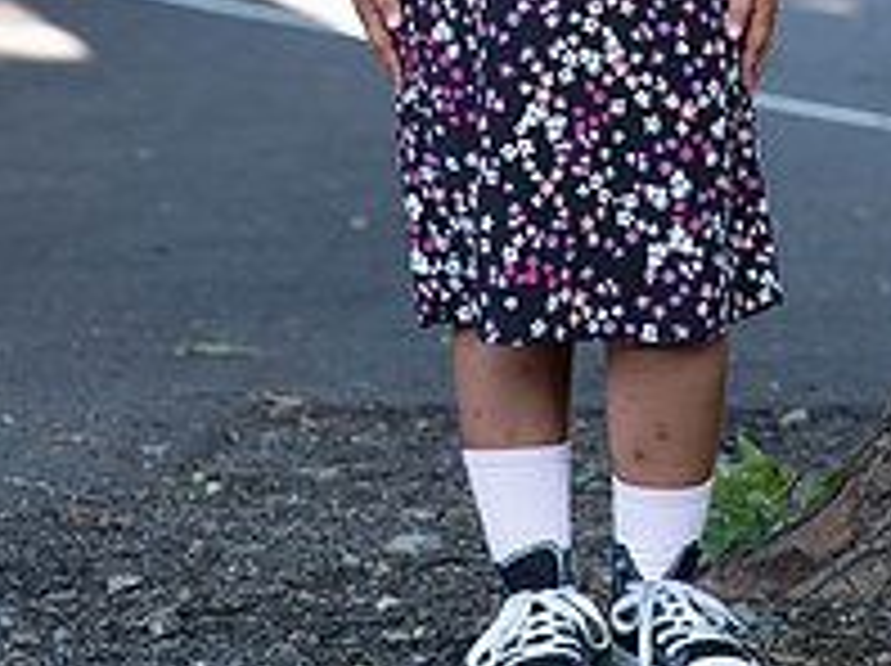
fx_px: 4782
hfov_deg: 10.6
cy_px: -333
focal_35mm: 186
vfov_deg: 7.8
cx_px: 526
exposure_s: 1/250
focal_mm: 85
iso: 800
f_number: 4.5
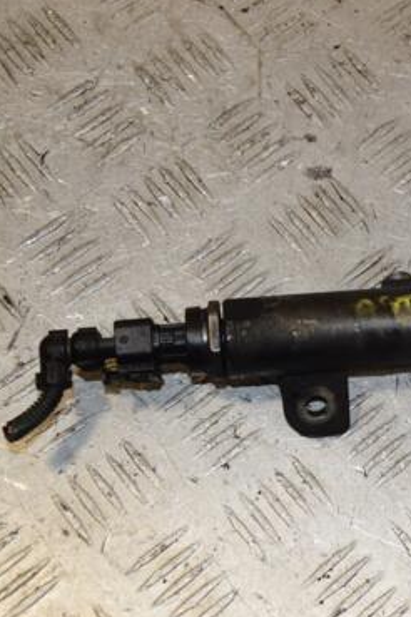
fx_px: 1421
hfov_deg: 15.8
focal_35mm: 83
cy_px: 289
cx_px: 495
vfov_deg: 24.5
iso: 800
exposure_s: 1/200
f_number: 8
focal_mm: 34
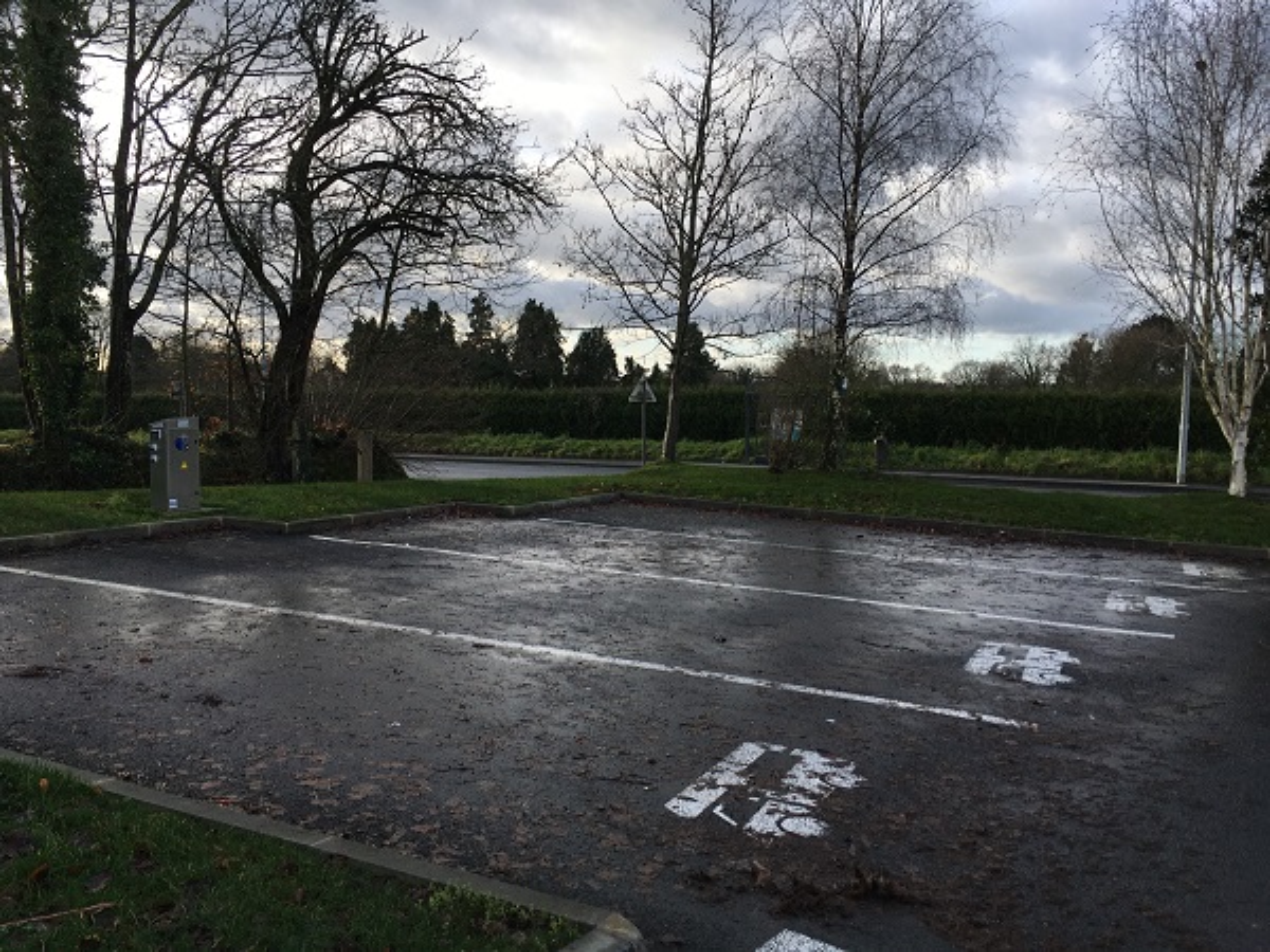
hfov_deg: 61.7
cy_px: 476
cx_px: 635
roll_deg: -0.2
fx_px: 1064
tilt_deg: -5.3
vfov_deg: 48.2
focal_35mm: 29
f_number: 2.2
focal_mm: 4.15
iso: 25
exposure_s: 1/565
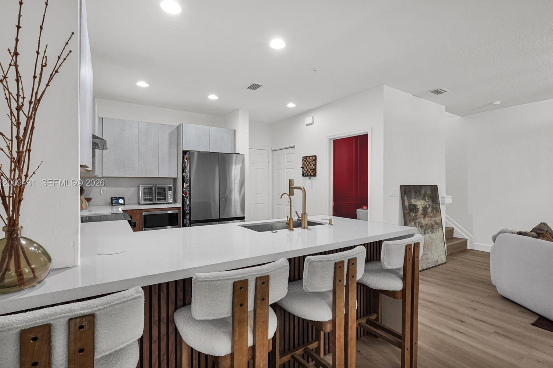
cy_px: 183
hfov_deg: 93.3
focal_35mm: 17
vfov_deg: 70.4
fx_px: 261
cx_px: 284
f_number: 8
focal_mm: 16
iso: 1000
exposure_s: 1/30
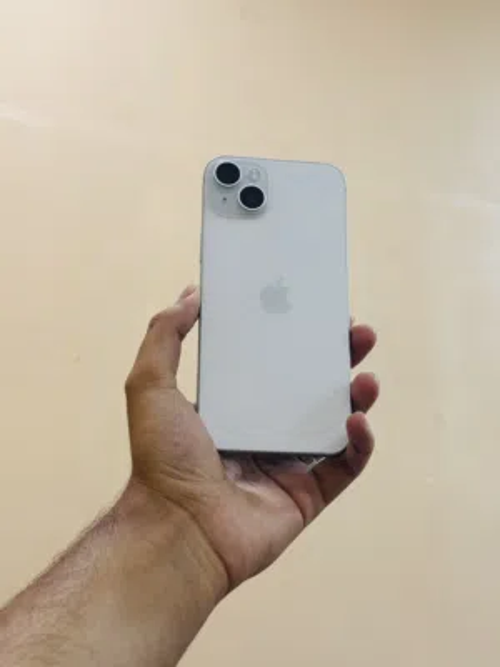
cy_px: 334
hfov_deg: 30.3
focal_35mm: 48
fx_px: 924
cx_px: 250
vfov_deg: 39.7
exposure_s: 1/50
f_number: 1.78
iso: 80
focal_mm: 6.76
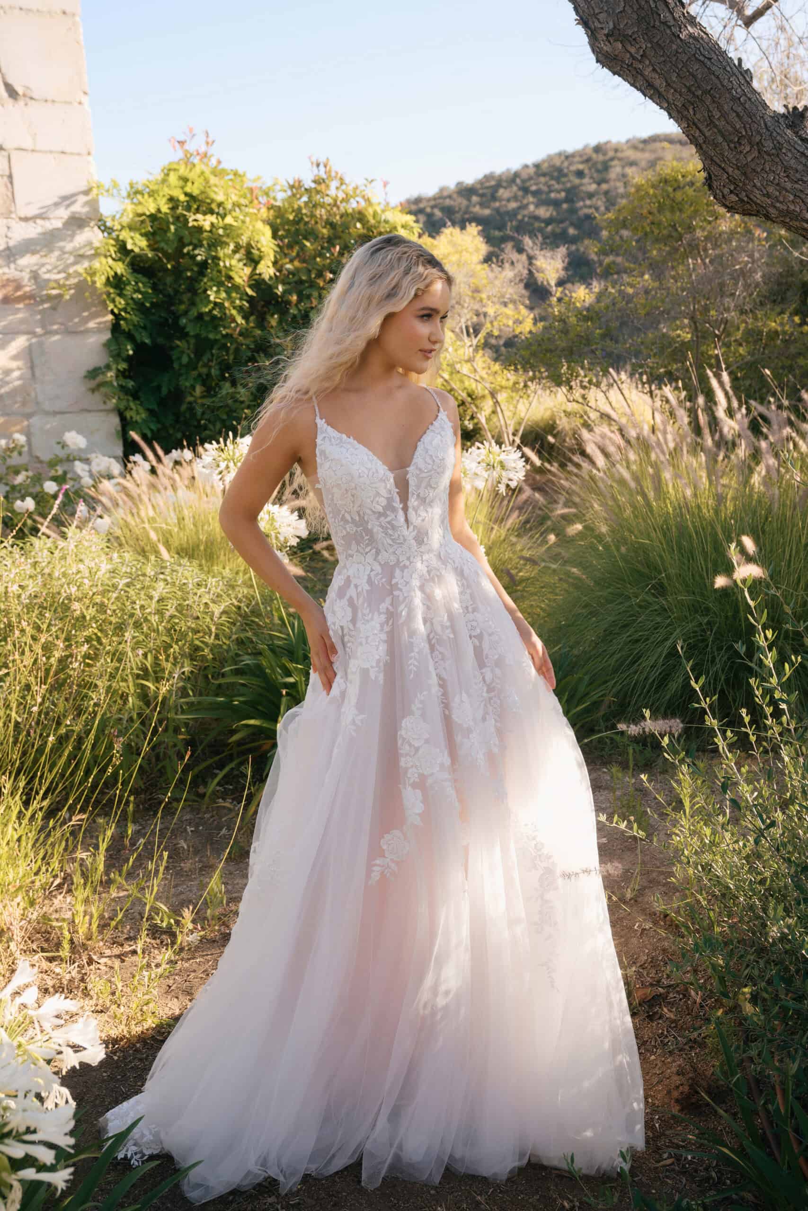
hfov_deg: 38.4
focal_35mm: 34
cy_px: 606
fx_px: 1161
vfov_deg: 55.1
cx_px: 404
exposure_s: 1/250
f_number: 5.6
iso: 200
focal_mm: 34.5
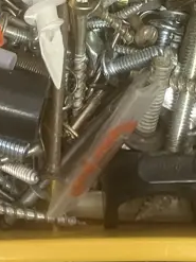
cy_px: -163
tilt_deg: -70.9
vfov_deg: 15.3
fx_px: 876
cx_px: 54
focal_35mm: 116
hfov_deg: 12.7
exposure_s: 1/50
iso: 160
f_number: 1.8
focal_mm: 3.99
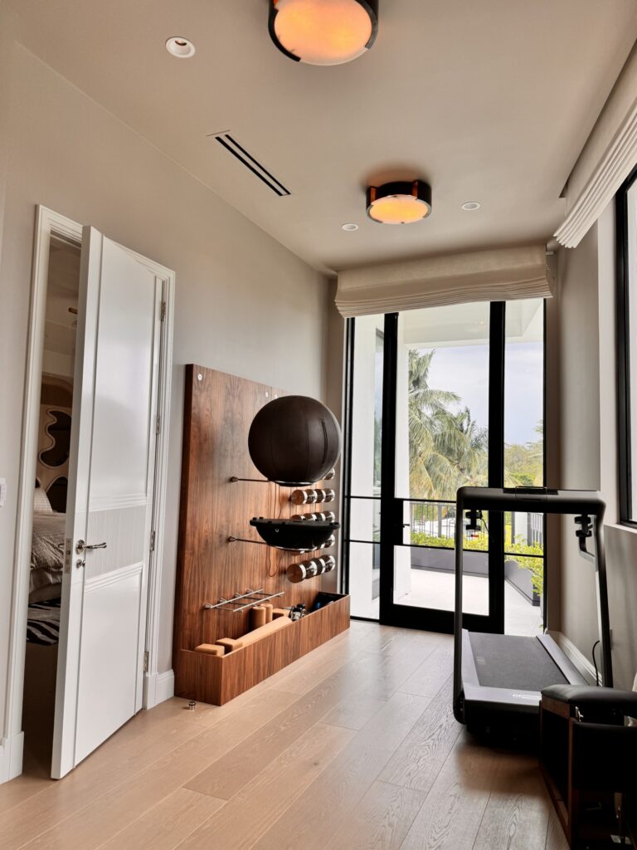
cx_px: 318
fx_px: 589
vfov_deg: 71.6
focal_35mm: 24
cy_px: 425
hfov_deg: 56.8
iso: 80
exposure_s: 1/349
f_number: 1.78
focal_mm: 6.76
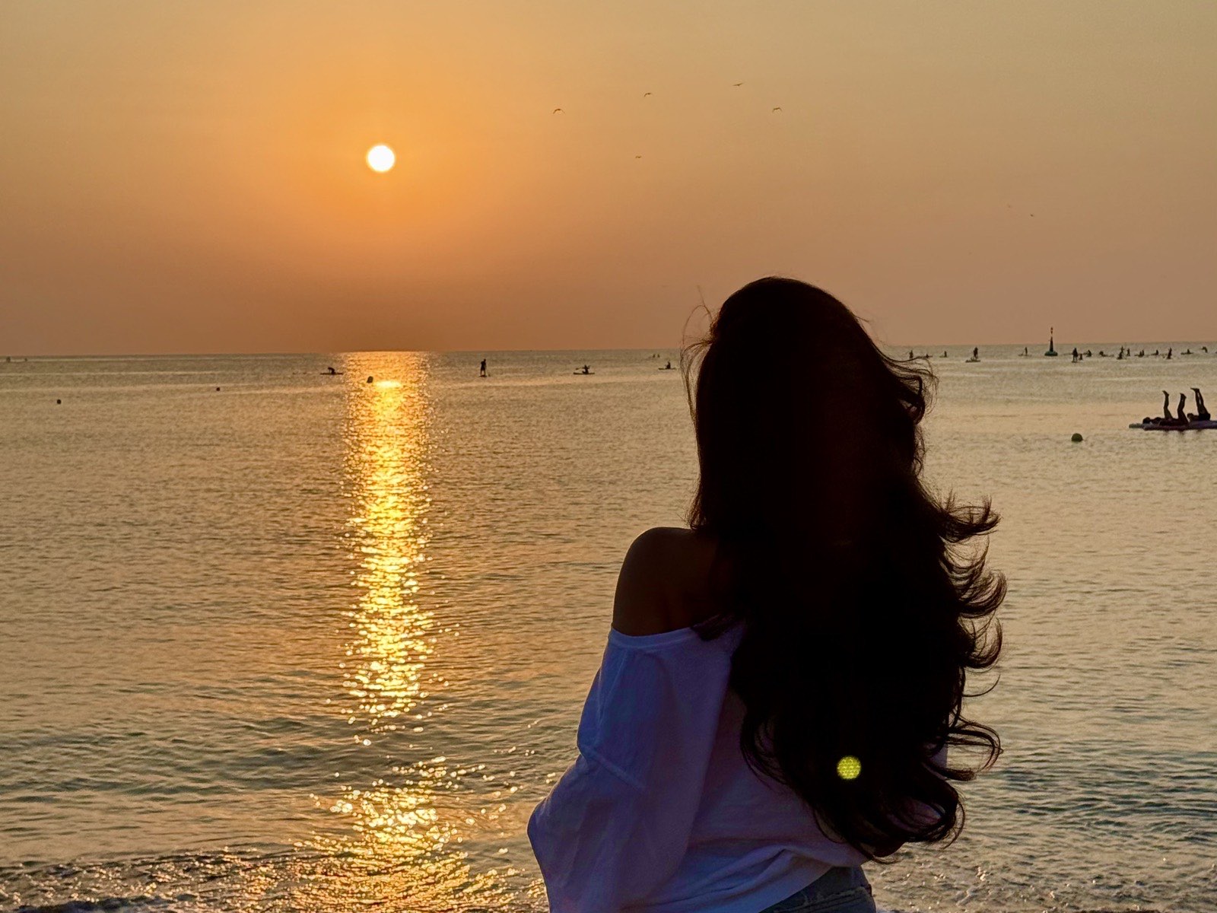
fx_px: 1688
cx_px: 608
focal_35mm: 48
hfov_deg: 39.7
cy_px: 456
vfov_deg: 30.3
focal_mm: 6.76
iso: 64
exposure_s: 1/6536
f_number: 1.78
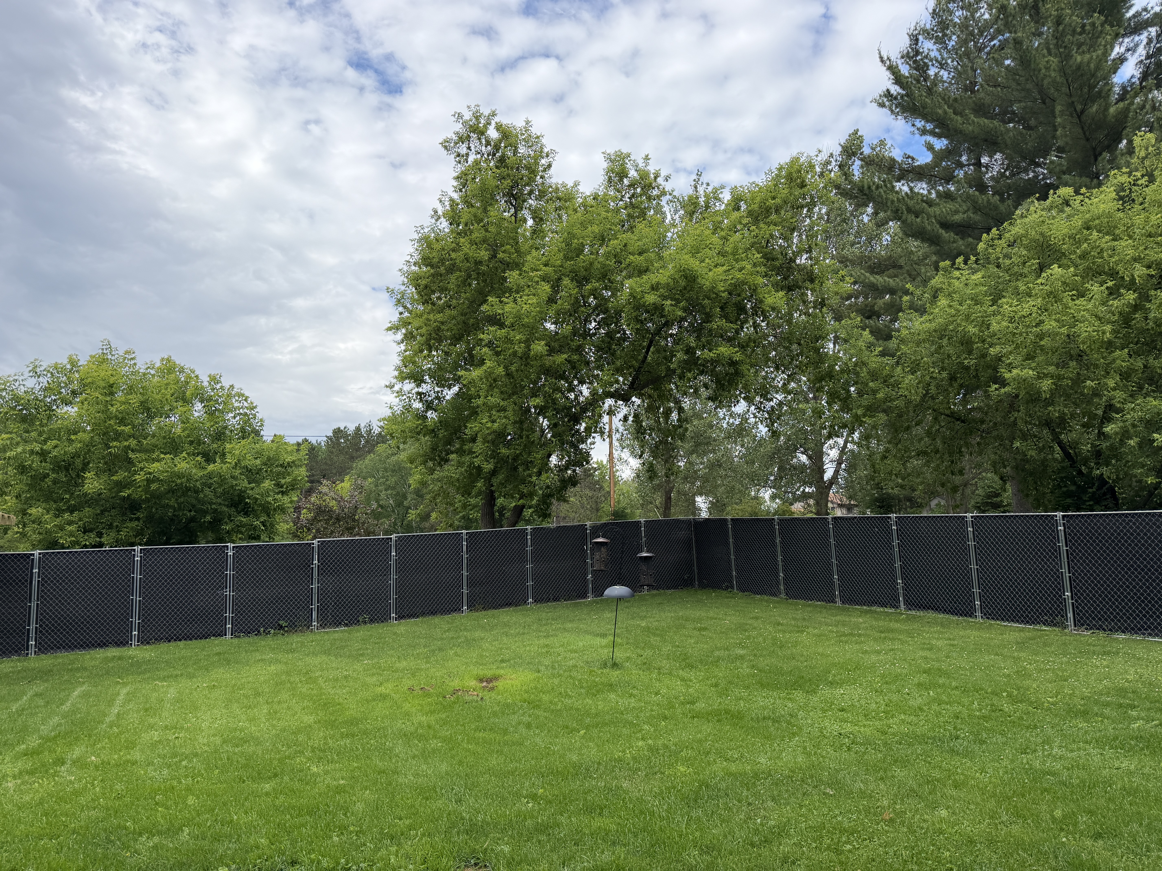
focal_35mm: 24
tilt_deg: +9.2
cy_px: 436
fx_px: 806
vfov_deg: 56.8
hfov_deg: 71.6
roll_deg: +0.2
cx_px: 581
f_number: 1.78
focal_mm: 6.76
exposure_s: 1/2907
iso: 100
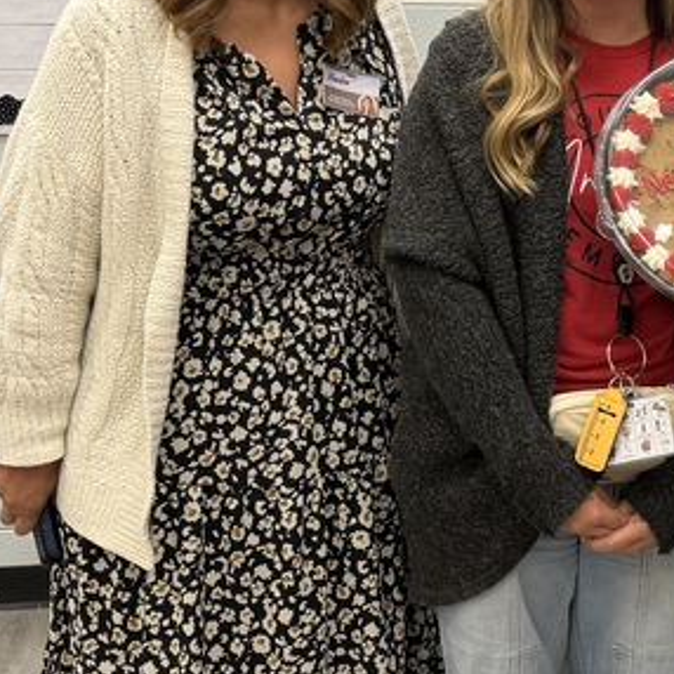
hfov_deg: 21.6
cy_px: 264
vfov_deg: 22.7
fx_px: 1674
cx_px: 745
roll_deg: -0.7
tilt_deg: -8.0
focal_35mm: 76
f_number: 1.78
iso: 200
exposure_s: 1/120
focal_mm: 6.76
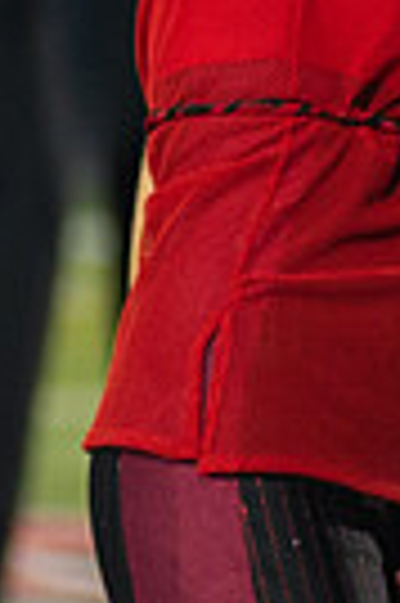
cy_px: 43
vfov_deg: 1.7
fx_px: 20752
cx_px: 499
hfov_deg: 1.1
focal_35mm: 1242
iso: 1800
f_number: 2.8
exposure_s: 1/160
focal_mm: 170
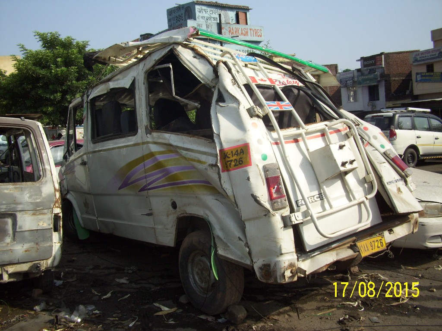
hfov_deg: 54.0
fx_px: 434
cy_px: 166
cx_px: 221
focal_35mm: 34
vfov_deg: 41.8
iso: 80
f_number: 5.6
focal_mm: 5.7
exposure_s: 1/250
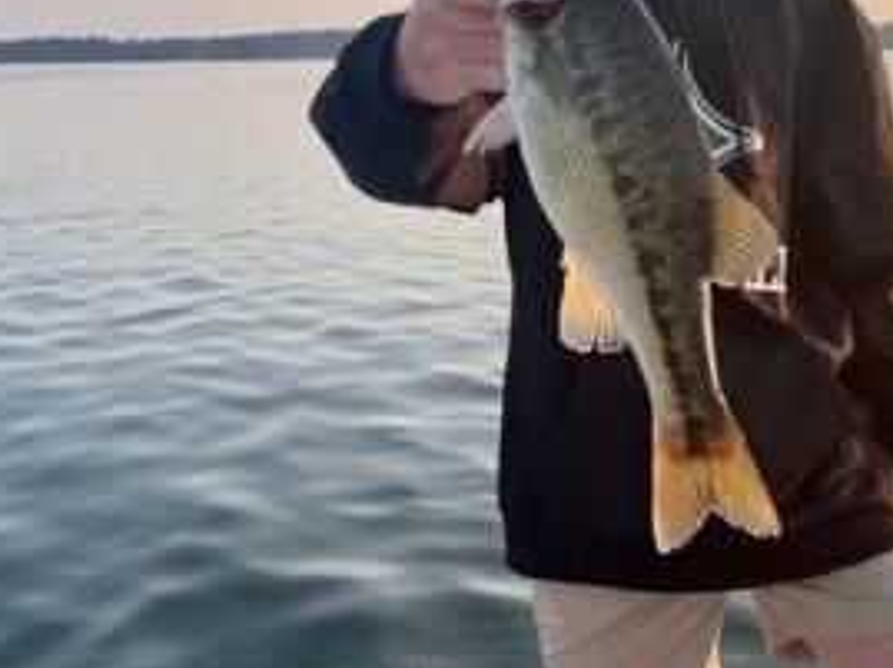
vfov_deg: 37.3
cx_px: 526
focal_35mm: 38
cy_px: 239
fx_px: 979
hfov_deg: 48.8
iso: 32
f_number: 1.6
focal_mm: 4.2
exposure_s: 1/769
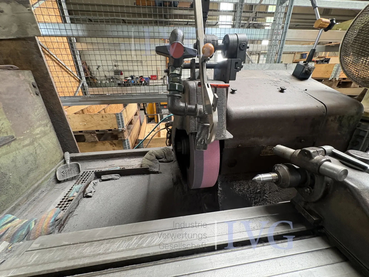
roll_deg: -1.2
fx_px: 149
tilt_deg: -24.3
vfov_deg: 85.7
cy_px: 138
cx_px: 184
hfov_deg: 102.1
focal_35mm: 14
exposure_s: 1/50
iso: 250
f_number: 2.2
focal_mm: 2.22
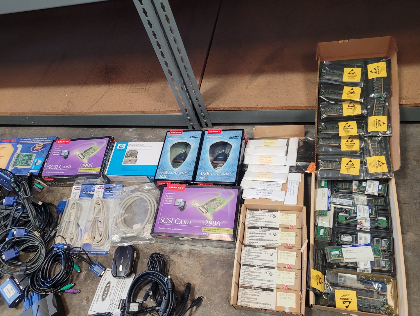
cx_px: 194
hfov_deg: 61.6
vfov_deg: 48.2
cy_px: 174
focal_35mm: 29
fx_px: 352
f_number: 1.8
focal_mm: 5.4
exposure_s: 1/40
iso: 200
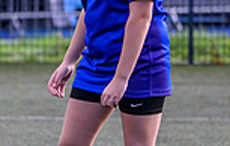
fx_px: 5255
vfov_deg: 1.6
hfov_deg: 2.5
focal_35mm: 835
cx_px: -198
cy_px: 97
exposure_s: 1/1250
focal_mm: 200
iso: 1600
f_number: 4.5
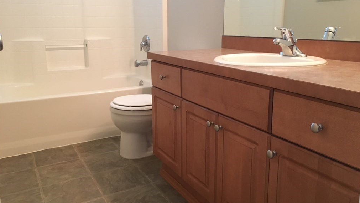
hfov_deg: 61.0
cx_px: 181
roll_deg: +0.2
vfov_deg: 36.7
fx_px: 306
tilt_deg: -13.9
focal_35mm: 32
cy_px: 93
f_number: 2.2
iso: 200
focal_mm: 4.15
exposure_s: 1/30
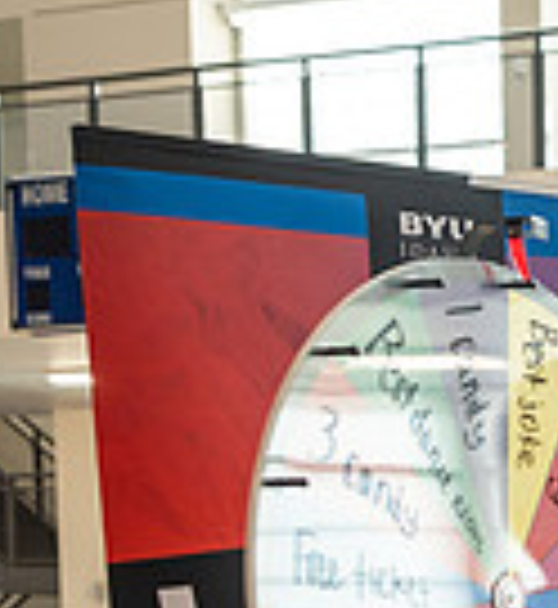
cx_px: 1411
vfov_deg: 15.5
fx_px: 2097
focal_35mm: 110
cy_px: 837
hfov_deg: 11.8
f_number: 2.8
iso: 200
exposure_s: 1/125
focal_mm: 24
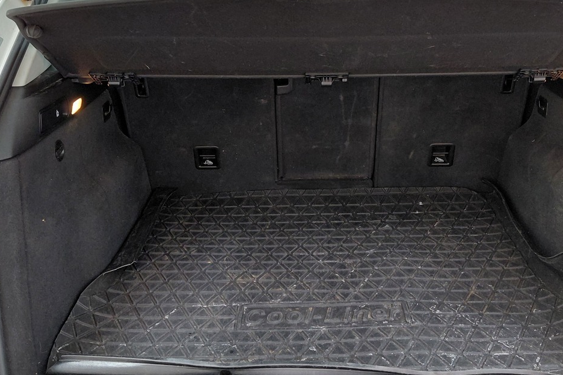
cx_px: 300
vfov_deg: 33.3
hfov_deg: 48.4
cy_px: 151
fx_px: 626
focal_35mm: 40
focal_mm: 4.69
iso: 250
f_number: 1.8
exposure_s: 1/100
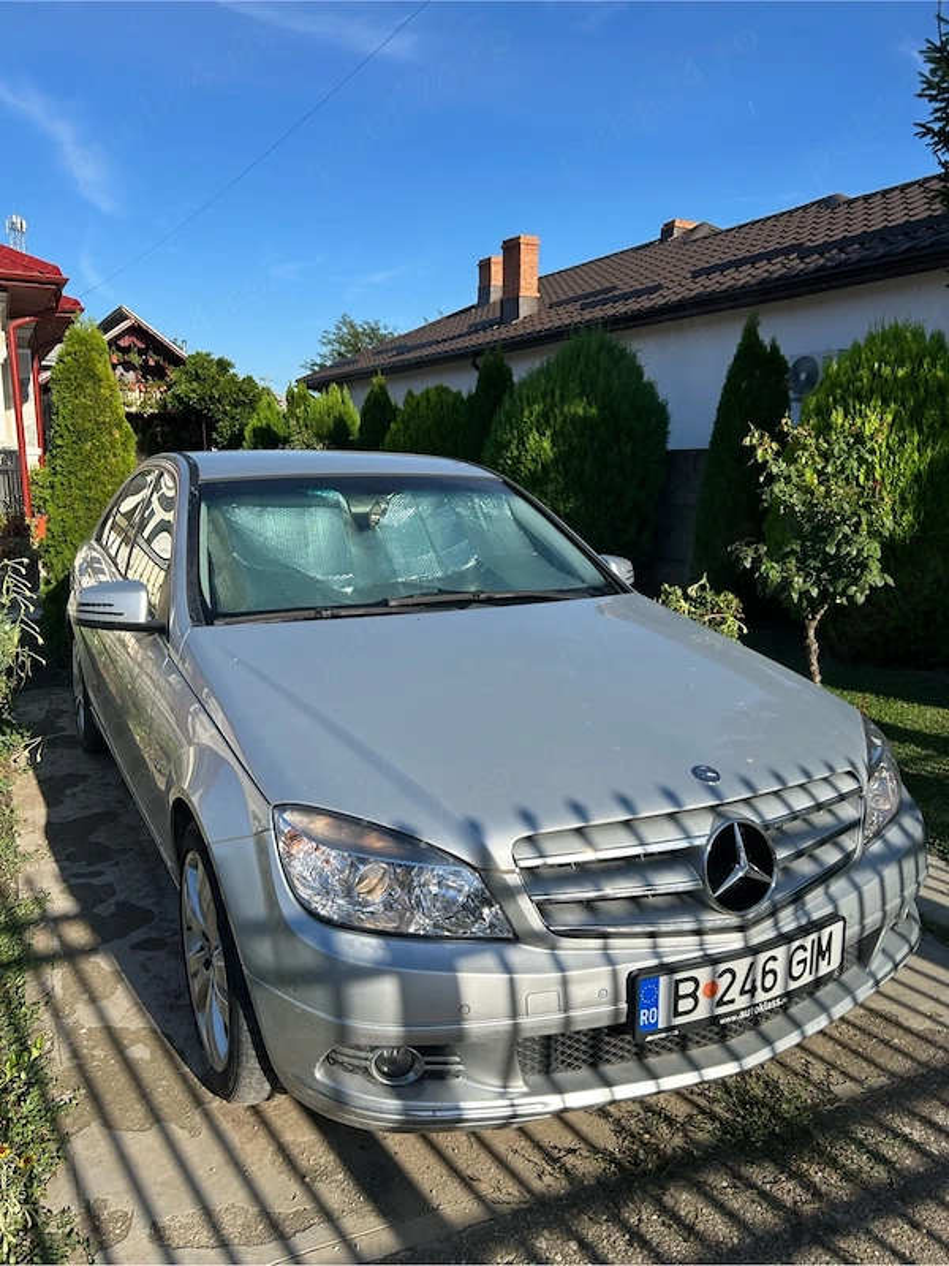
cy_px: 633
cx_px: 474
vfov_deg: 67.3
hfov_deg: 53.1
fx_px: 950
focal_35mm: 26
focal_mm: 5.7
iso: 50
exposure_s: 1/3356
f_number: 1.5
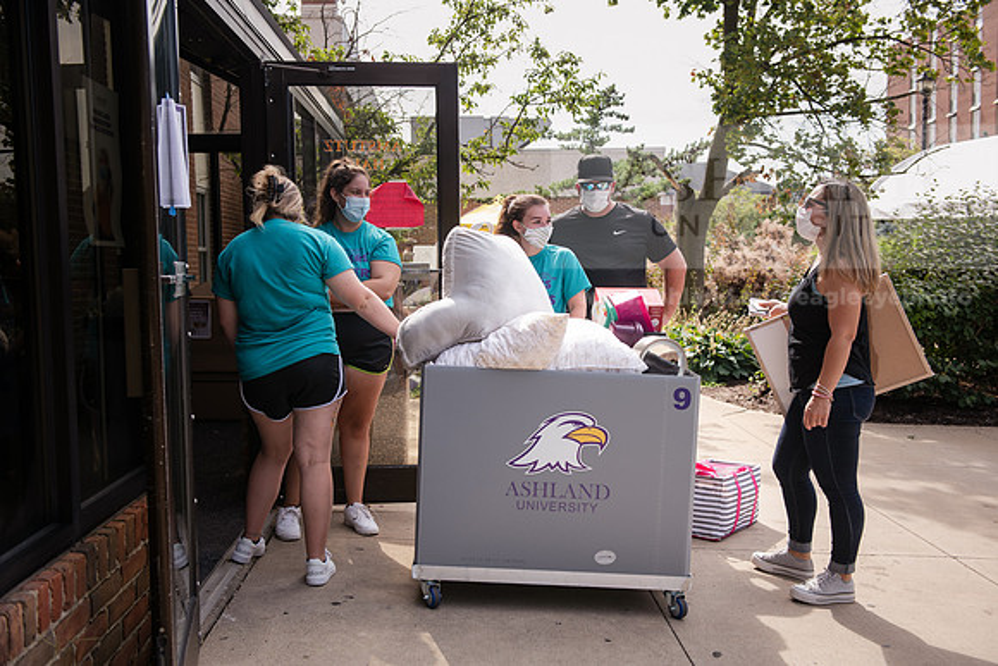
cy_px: 333
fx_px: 1054
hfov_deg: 50.7
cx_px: 499
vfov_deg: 35.1
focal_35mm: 38
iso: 160
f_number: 5
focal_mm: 38
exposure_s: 1/400
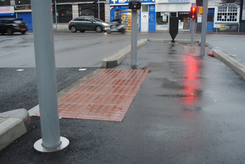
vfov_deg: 34.3
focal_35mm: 39
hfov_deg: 49.5
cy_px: 82
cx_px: 122
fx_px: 266
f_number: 4.2
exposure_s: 1/30
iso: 450
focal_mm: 26
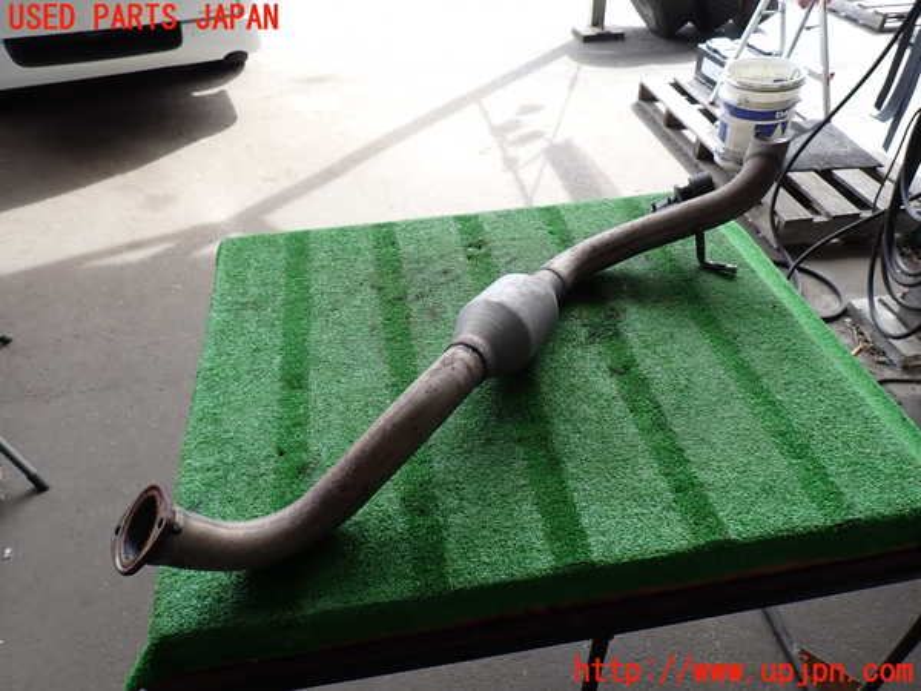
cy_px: 346
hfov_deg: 69.4
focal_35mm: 25
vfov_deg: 54.9
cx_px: 460
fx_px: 665
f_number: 2.8
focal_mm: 4.5
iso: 100
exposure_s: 1/200
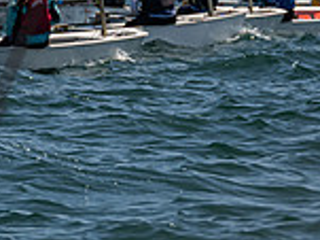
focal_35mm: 897
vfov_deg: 1.7
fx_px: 8286
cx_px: -148
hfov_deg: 2.2
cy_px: -160
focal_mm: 240
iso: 500
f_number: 8
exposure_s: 1/3200
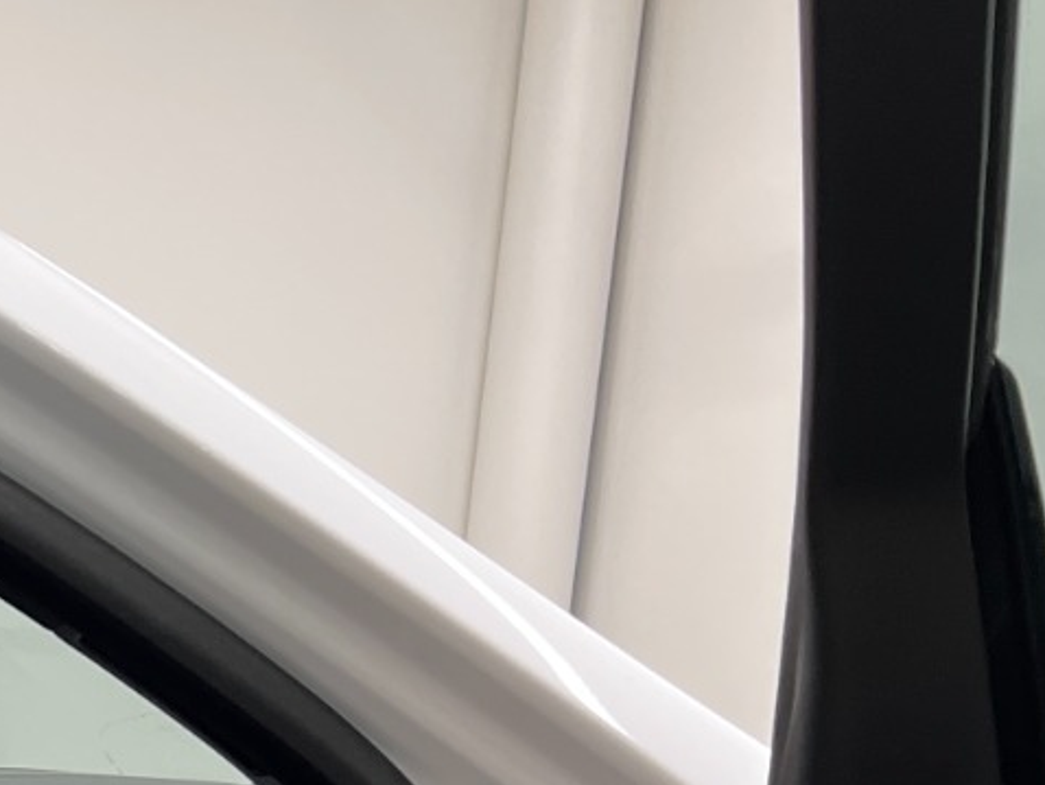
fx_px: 2628
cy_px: 1205
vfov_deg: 15.6
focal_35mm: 87
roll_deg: -0.8
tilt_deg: -10.8
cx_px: -678
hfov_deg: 18.8
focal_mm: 5.7
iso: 125
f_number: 1.5
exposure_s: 1/120
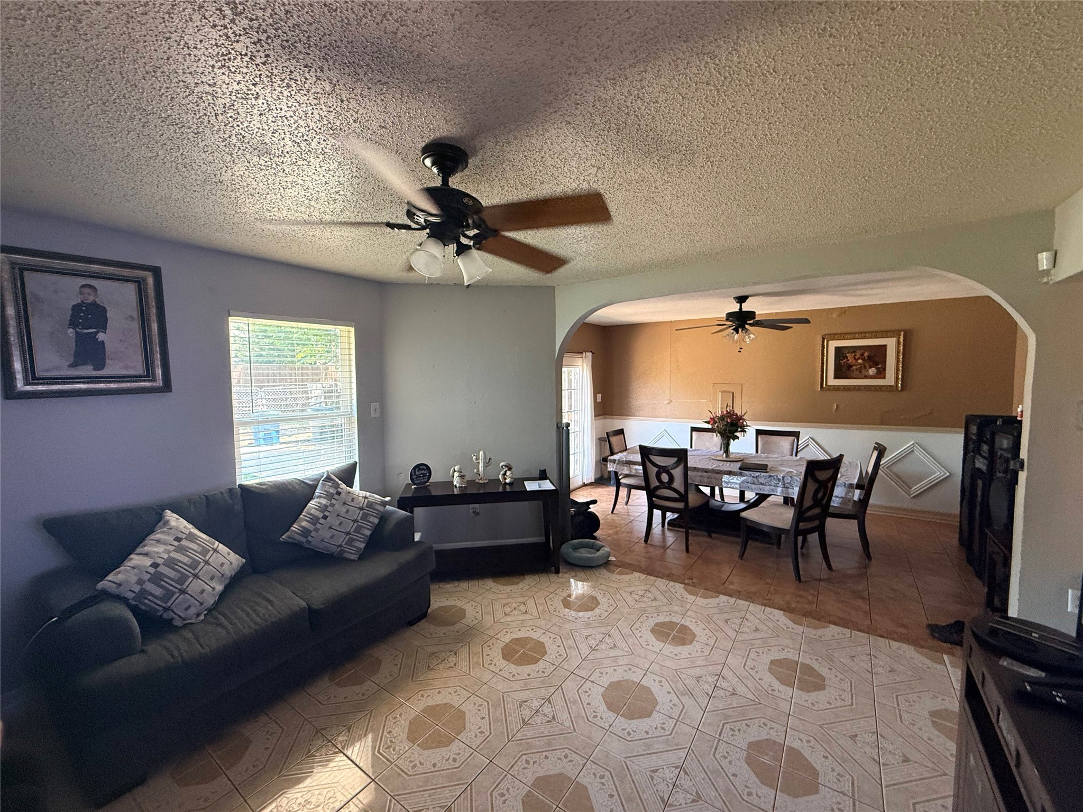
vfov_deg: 85.7
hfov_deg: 102.1
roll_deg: +0.2
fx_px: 438
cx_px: 542
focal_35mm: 14
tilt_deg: -2.7
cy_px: 406
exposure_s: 1/60
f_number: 2.2
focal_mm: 2.22
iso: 400
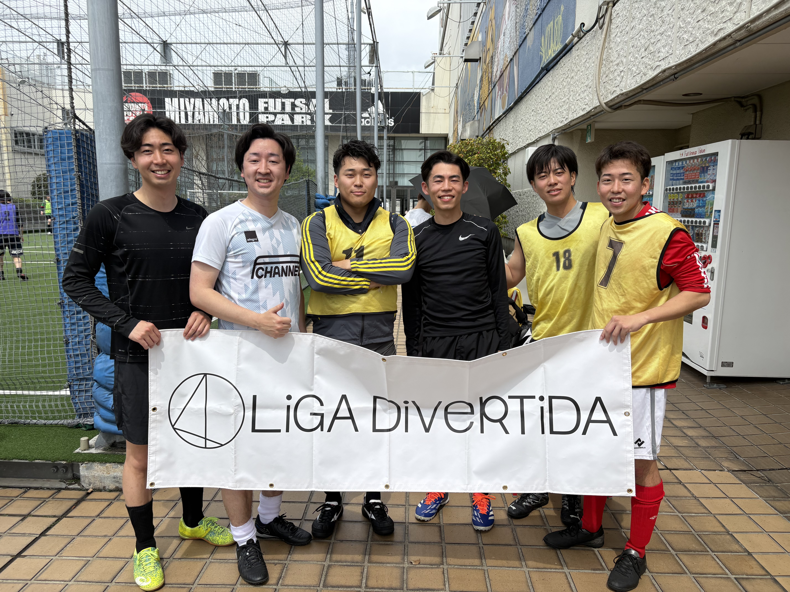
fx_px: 593
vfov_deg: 53.1
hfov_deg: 67.3
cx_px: 395
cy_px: 296
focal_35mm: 26
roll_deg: -0.4
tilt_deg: -8.8
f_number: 1.6
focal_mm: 5.96
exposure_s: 1/3125
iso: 50
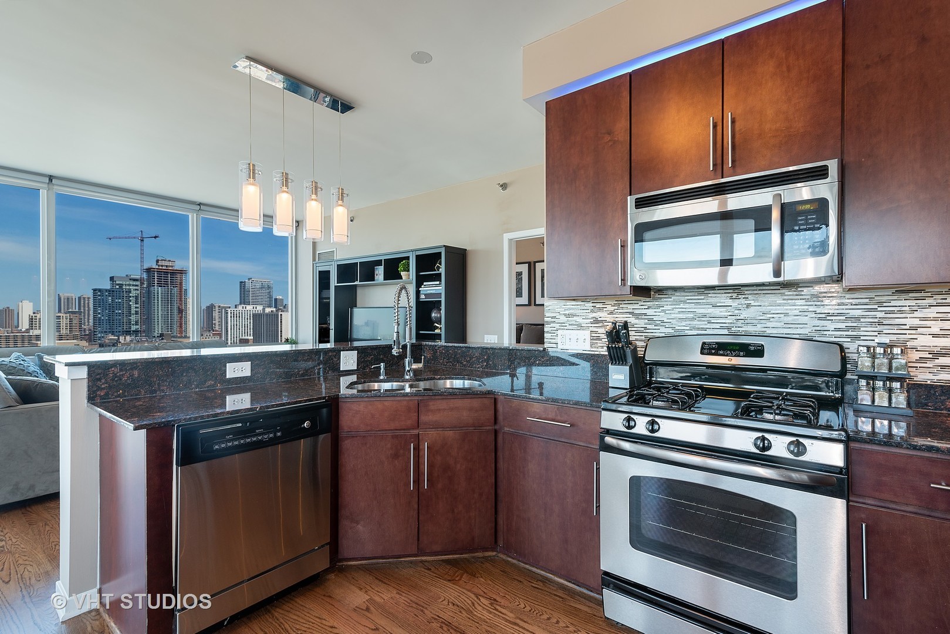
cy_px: 317
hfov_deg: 96.7
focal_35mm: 16
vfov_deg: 73.8
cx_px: 475
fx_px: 422
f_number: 8
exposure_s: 1/5
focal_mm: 16
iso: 200
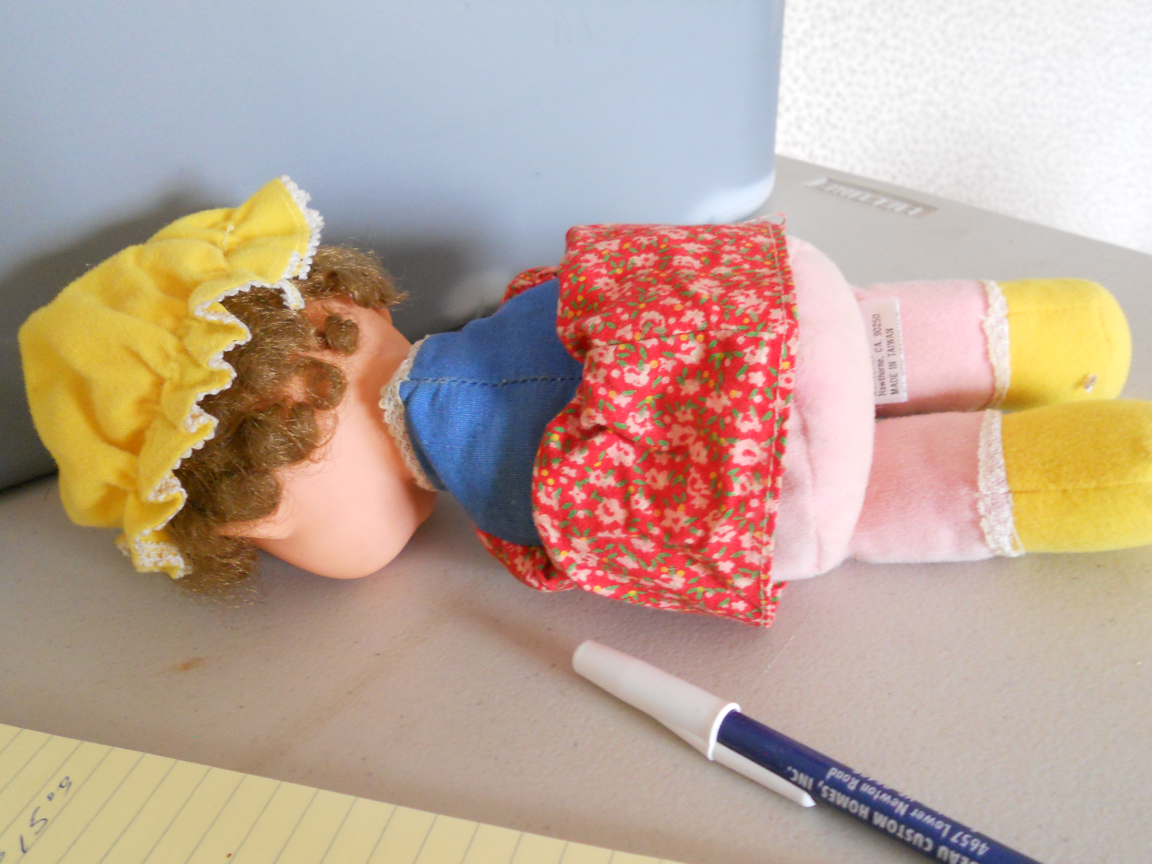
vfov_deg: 44.2
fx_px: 1065
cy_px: 432
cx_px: 576
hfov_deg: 56.8
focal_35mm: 32
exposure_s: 1/30
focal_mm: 5.8
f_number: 3.5
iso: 400
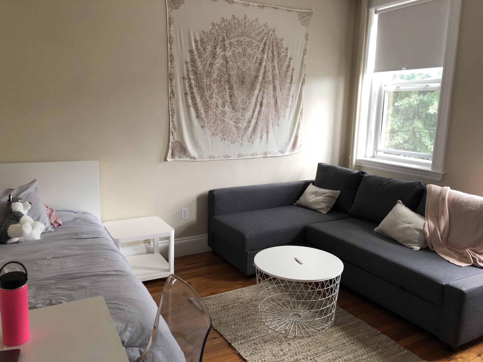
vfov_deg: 48.2
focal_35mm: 29
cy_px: 181
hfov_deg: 61.7
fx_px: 405
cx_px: 242
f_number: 1.8
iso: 40
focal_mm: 3.99
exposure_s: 1/24
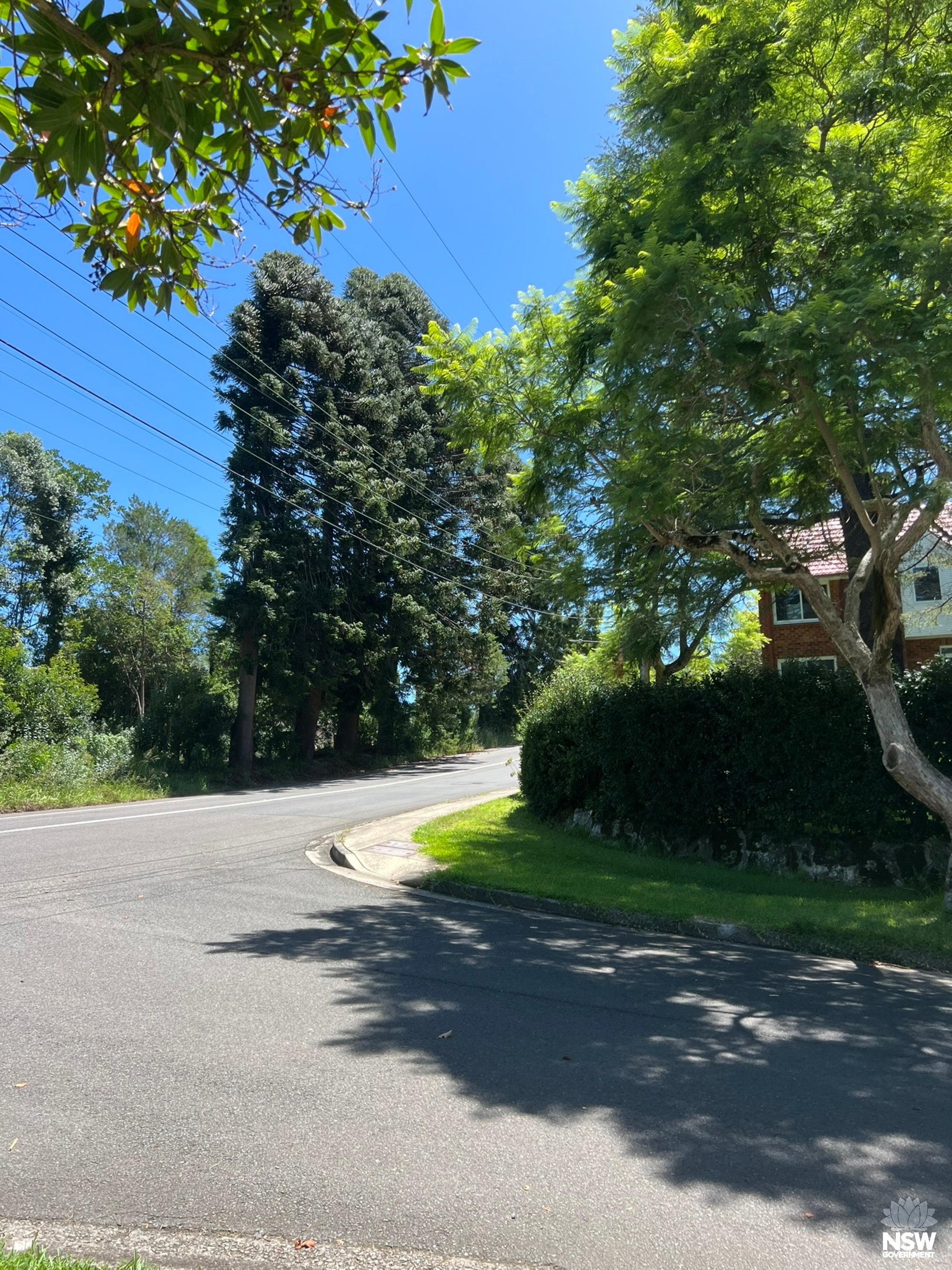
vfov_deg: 67.3
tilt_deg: +12.4
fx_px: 953
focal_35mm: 26
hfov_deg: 53.1
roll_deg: -0.6
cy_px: 635
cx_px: 476
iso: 50
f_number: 1.5
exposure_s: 1/1431
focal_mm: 5.7
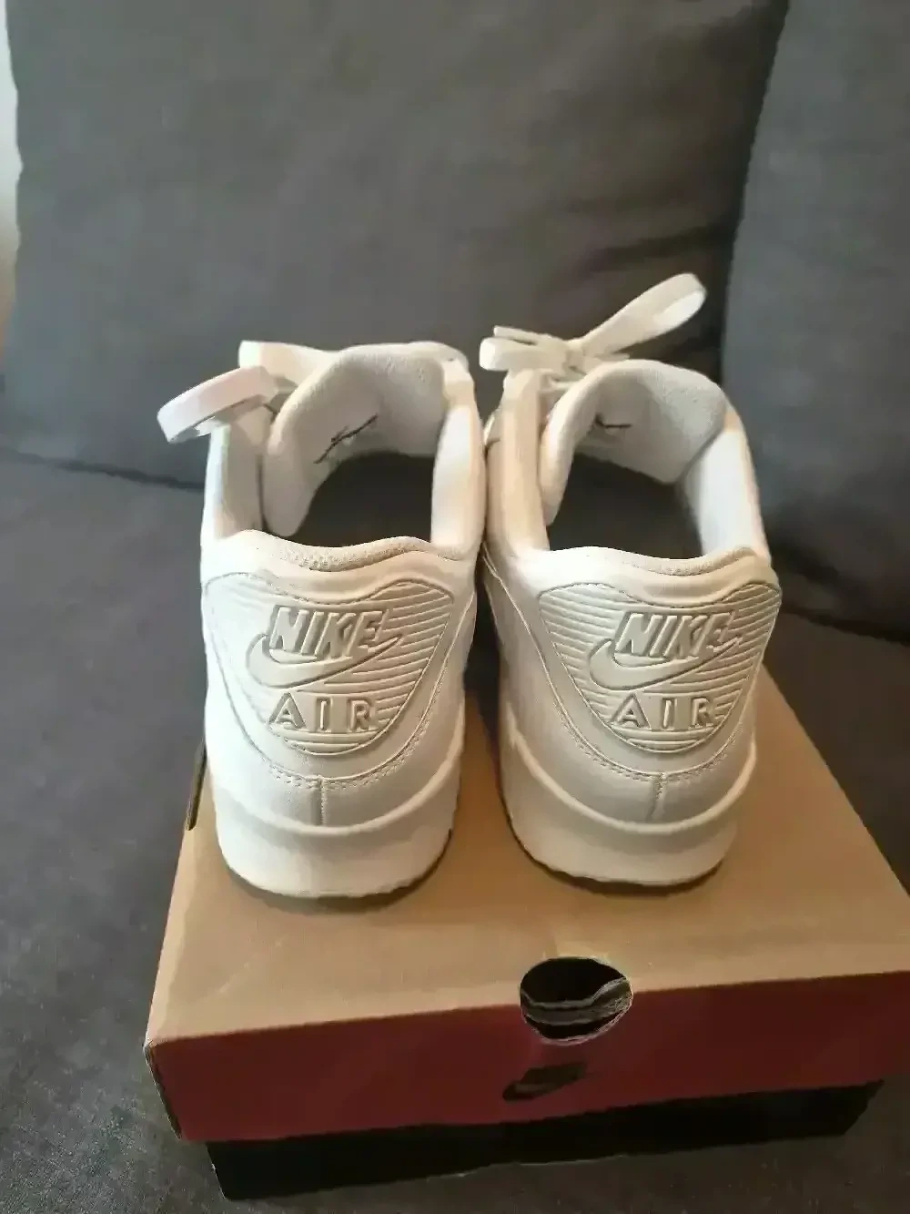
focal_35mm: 23
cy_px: 607
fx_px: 806
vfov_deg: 73.9
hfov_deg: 58.9
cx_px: 455
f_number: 1.8
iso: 800
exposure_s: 1/100
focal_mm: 5.4
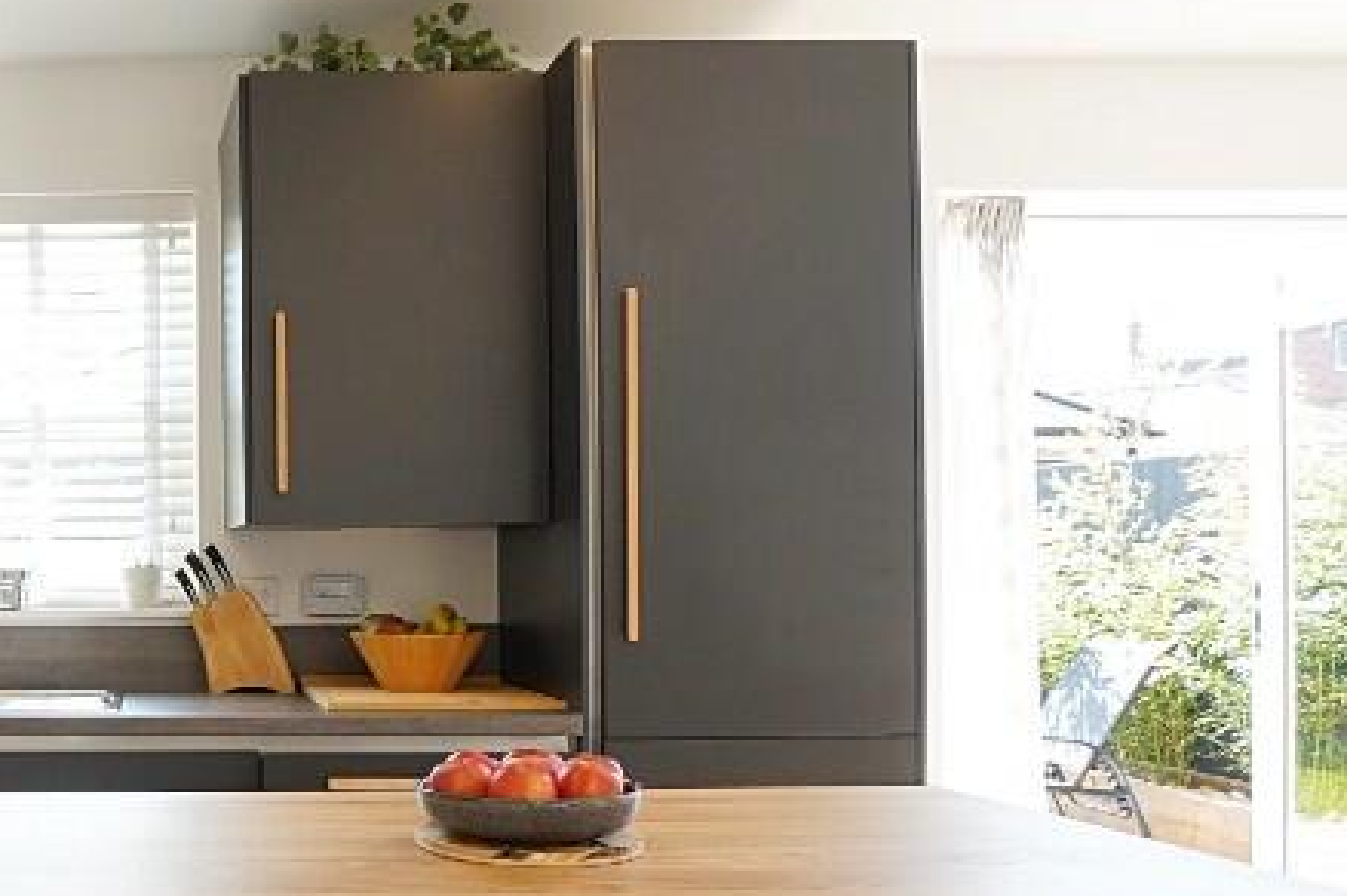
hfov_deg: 48.4
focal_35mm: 35
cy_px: 657
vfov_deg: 37.0
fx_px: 1309
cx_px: 120
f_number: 5.6
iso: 400
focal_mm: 10
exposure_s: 1/100
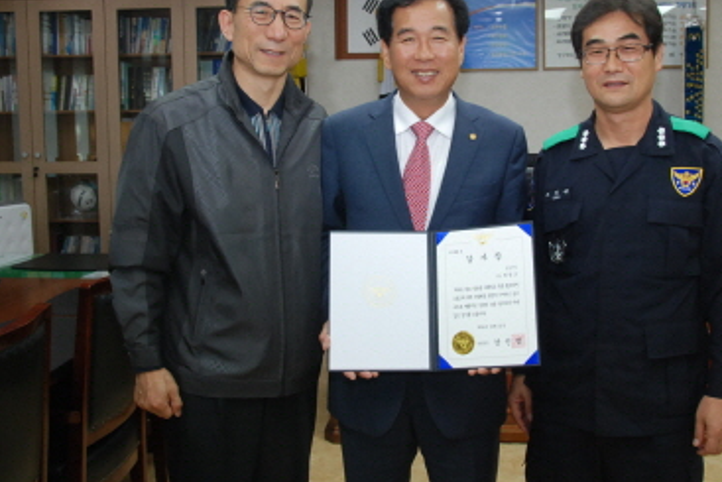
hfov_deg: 43.4
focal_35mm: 45
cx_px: 425
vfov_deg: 29.8
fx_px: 903
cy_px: 191
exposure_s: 1/60
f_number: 7.1
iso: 800
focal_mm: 22
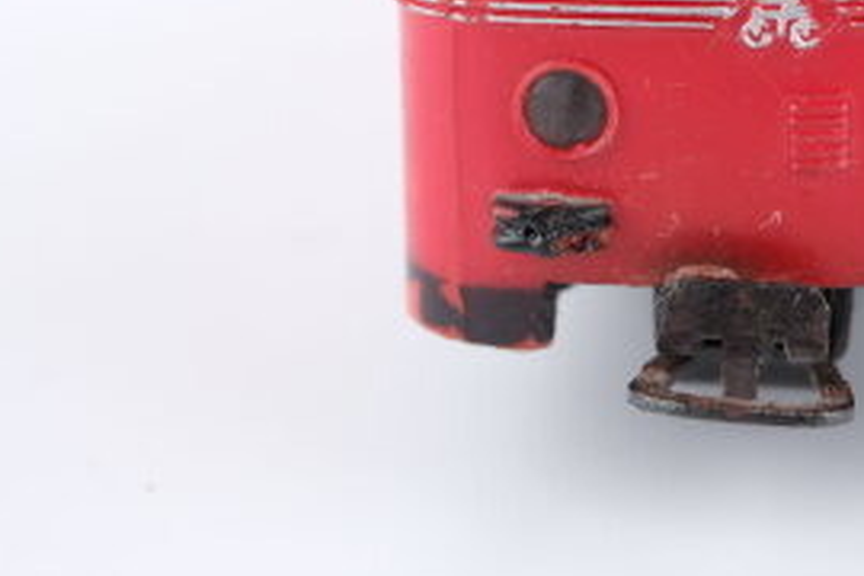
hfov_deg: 20.0
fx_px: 2400
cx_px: 790
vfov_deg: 13.4
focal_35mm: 100
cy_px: -45
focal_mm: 30
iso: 400
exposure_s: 1/125
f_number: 8
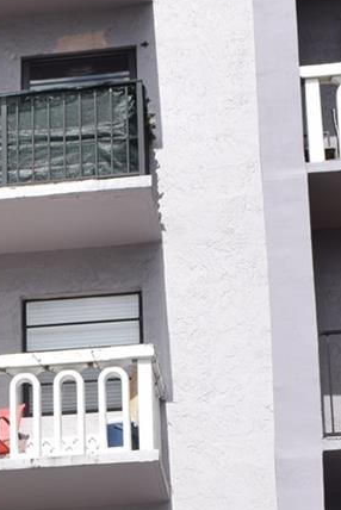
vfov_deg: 15.4
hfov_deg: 10.5
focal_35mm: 129
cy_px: 598
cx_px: -70
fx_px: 1828
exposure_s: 1/400
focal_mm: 23
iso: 200
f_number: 10
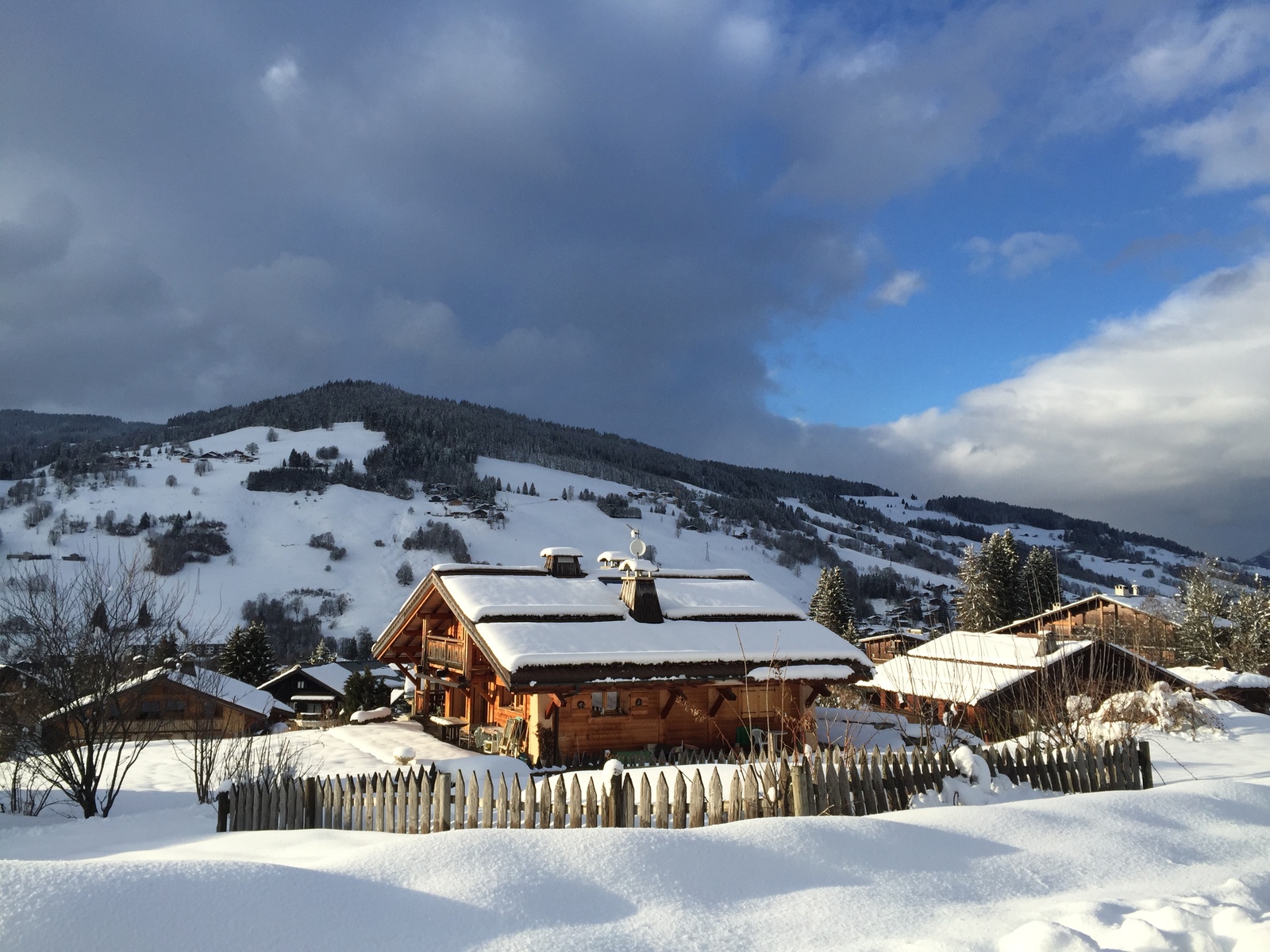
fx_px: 1064
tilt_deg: +6.3
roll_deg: +0.1
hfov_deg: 61.7
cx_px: 635
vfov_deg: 48.2
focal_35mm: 29
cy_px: 476
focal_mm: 4.15
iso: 32
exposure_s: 1/1647
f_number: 2.2
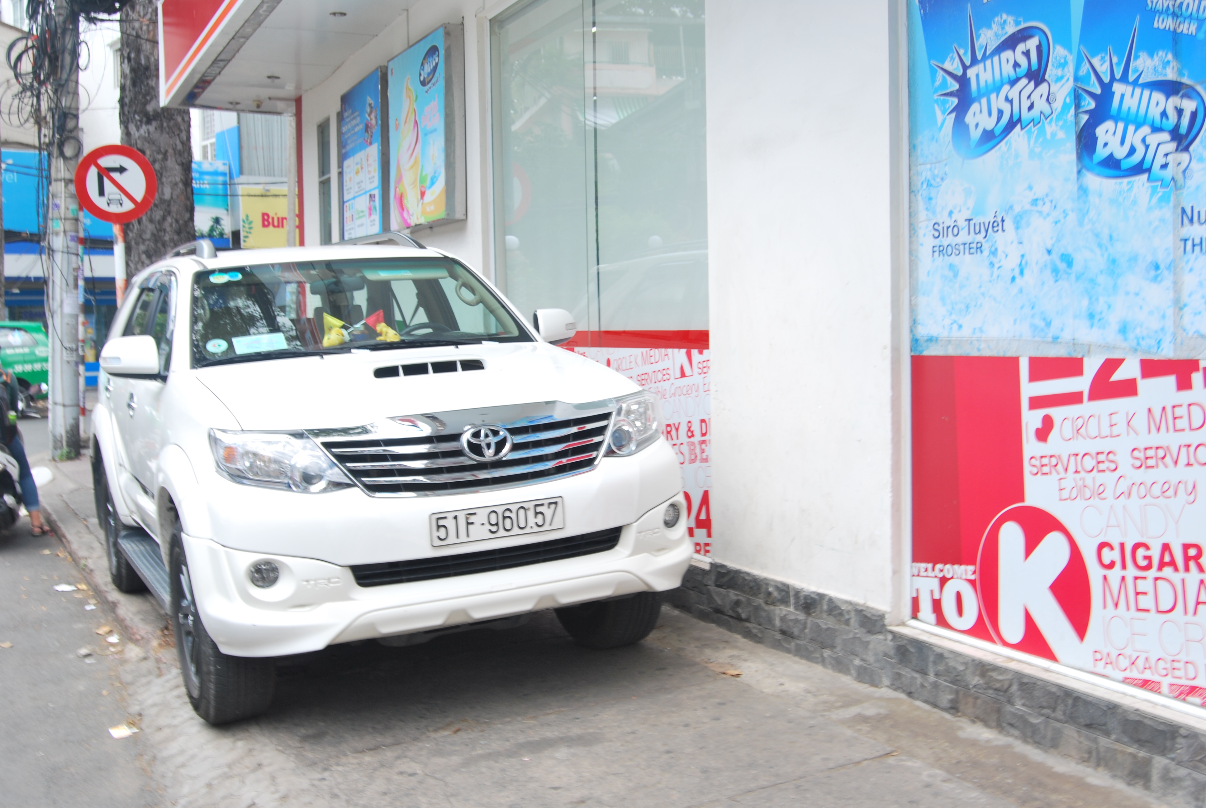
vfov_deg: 34.3
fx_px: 1308
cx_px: 603
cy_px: 404
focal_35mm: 39
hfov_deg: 49.5
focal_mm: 26
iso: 100
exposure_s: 1/50
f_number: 5
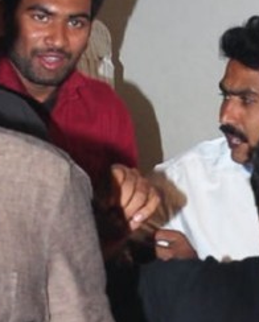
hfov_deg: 9.8
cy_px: 581
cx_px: -16
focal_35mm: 156
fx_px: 1491
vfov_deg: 11.4
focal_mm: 18
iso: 400
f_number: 8
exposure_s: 1/125
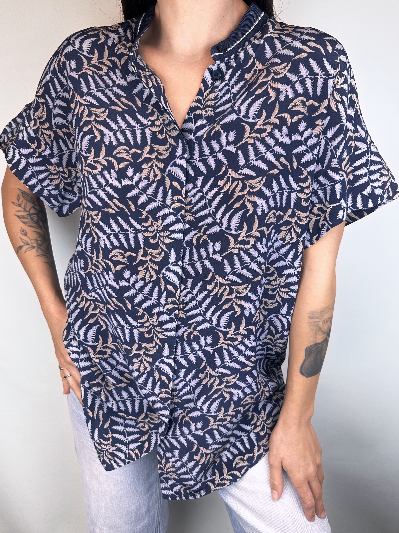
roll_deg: -0.4
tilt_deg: -14.3
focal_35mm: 24
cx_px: 200
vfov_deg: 71.6
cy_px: 266
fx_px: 369
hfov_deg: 56.8
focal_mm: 6.86
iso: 64
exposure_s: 1/107
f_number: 1.78
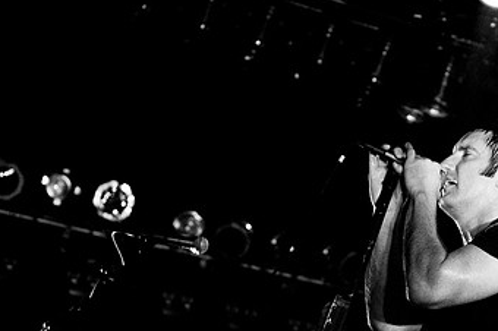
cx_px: 327
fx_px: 1838
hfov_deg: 15.4
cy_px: 263
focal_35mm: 133
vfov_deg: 10.3
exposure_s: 1/80
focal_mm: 52
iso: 800
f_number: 3.2
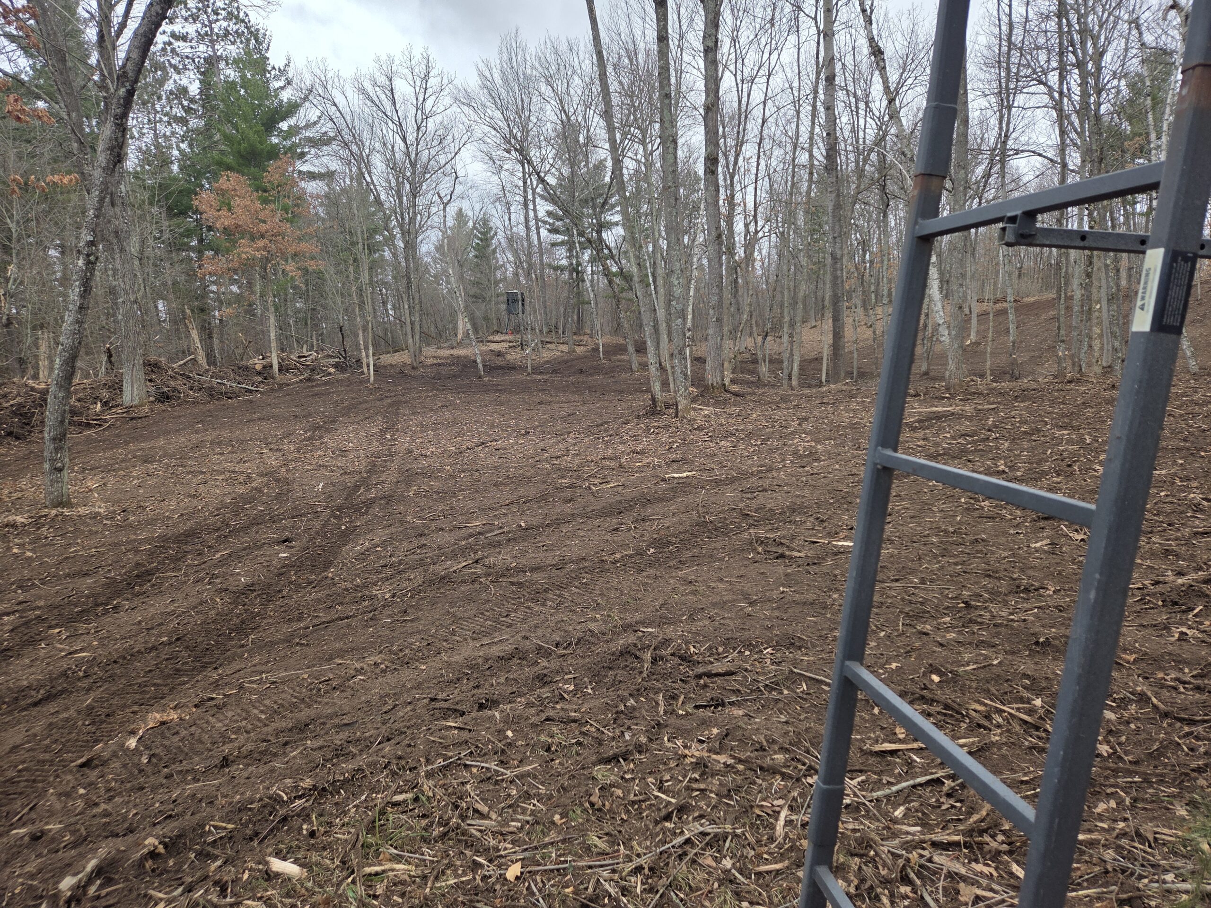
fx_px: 805
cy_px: 454
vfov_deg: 58.9
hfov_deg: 73.9
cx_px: 606
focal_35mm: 23
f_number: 1.8
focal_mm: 5.4
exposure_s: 1/767
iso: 80
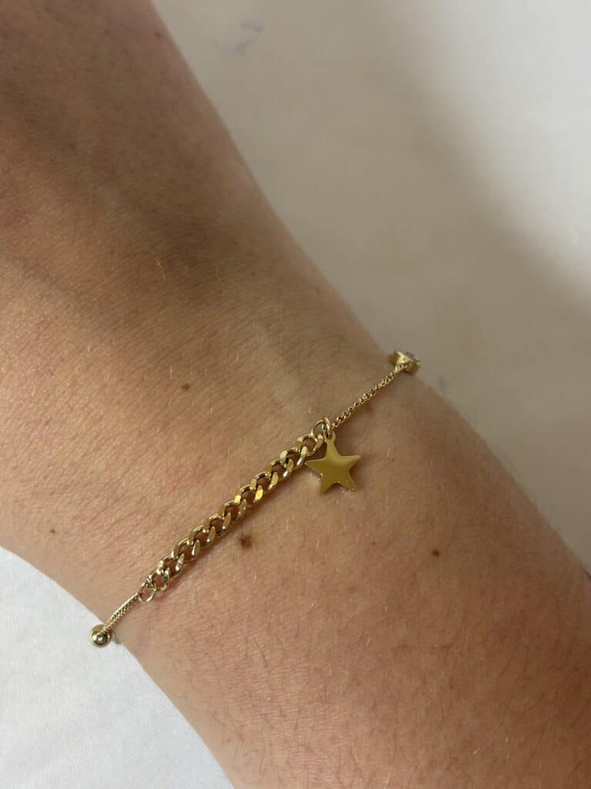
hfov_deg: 28.0
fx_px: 1184
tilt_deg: -77.0
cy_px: 394
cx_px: 296
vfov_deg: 36.8
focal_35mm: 52
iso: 40
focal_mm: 5.96
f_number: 1.6
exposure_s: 1/100
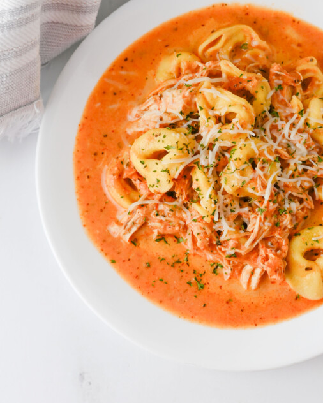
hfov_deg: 17.2
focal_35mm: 89
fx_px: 1063
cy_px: 122
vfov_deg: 21.4
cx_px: 229
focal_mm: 50
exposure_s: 1/100
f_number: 4
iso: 160
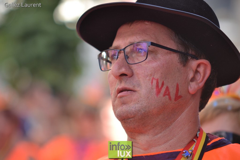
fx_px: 1500
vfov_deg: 6.1
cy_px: 80
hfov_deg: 9.1
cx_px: 120
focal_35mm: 225
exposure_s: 1/200
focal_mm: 150
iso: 100
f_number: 2.8
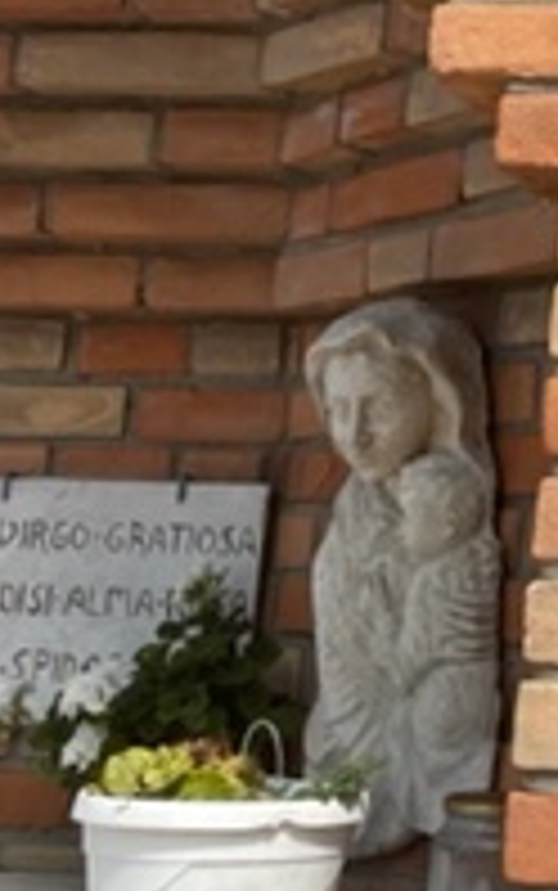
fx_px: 2162
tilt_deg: +16.0
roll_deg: -1.5
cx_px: 932
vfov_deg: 22.7
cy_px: 72
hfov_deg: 13.5
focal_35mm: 89
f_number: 1.6
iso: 32
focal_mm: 4.2
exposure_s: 1/3509
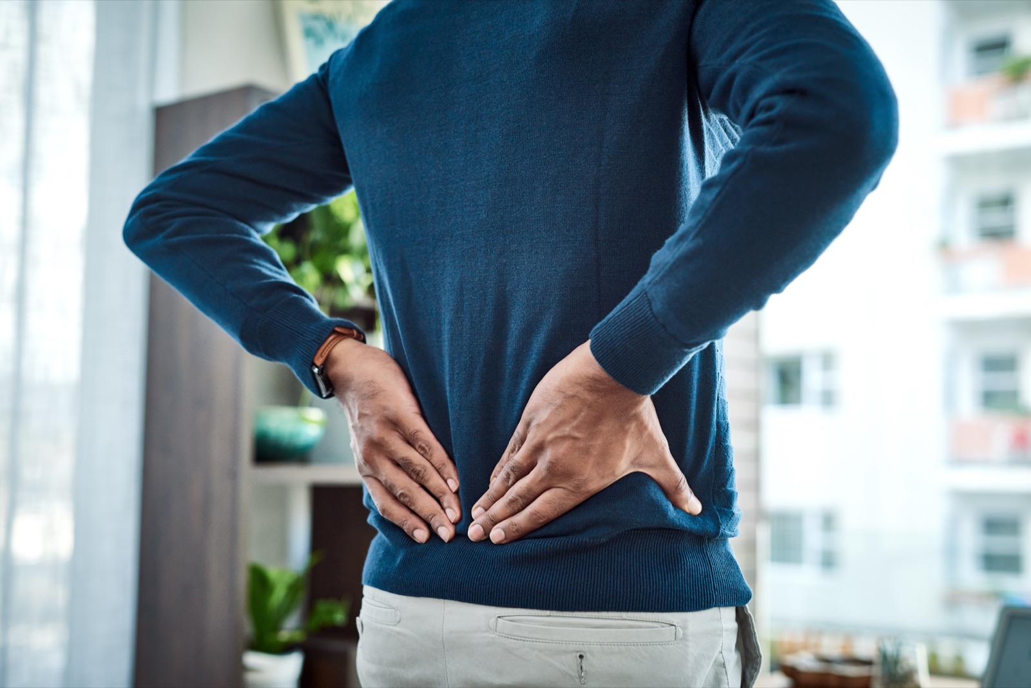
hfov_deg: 39.6
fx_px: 1432
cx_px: 516
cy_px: 344
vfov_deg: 27.0
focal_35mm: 50
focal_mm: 50
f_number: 2.8
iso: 250
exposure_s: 1/250
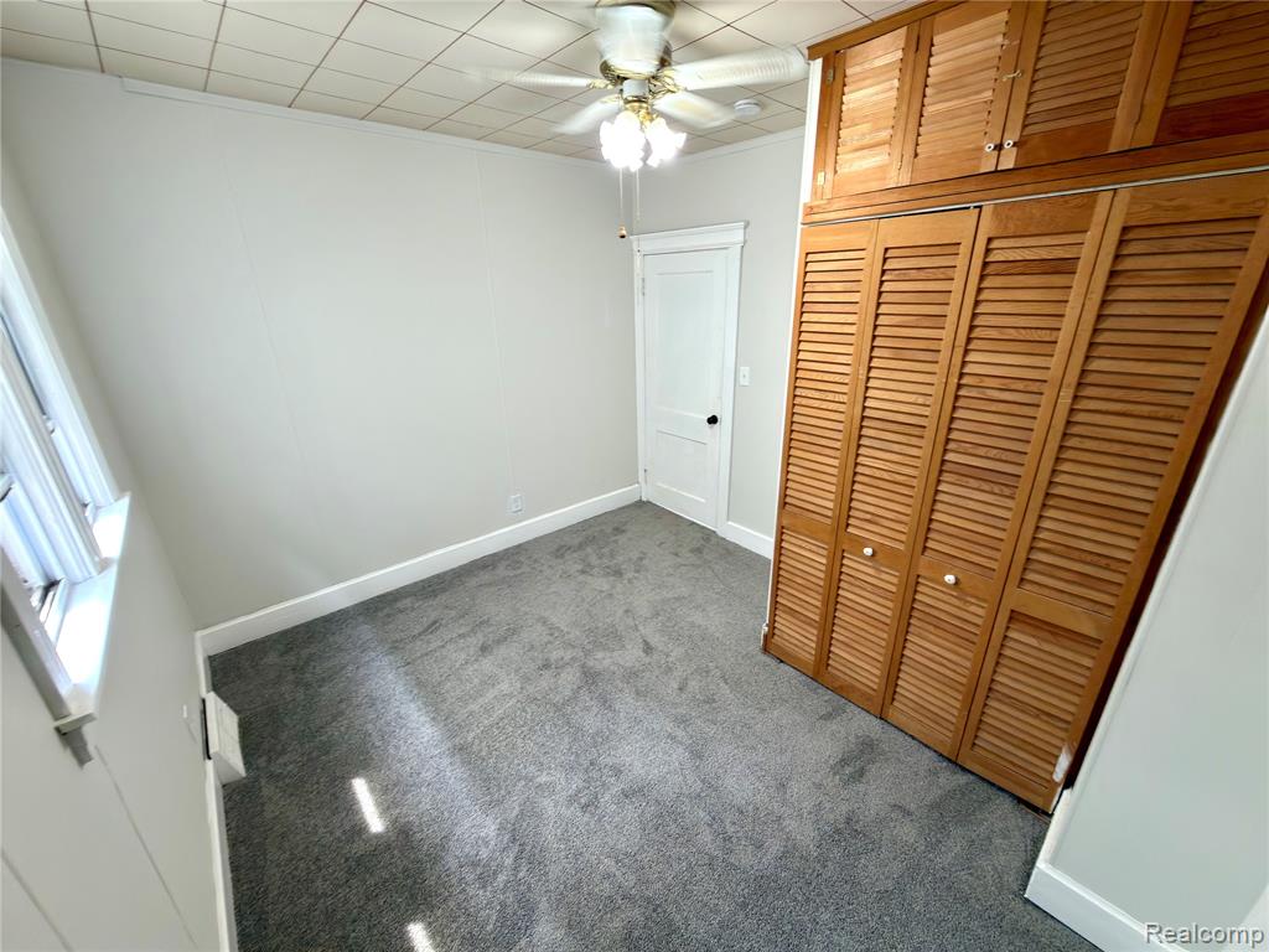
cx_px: 634
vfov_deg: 85.7
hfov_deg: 102.1
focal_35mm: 14
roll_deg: +0.2
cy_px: 476
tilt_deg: -19.4
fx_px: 513
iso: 50
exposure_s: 1/30
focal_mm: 2.22
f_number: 2.2
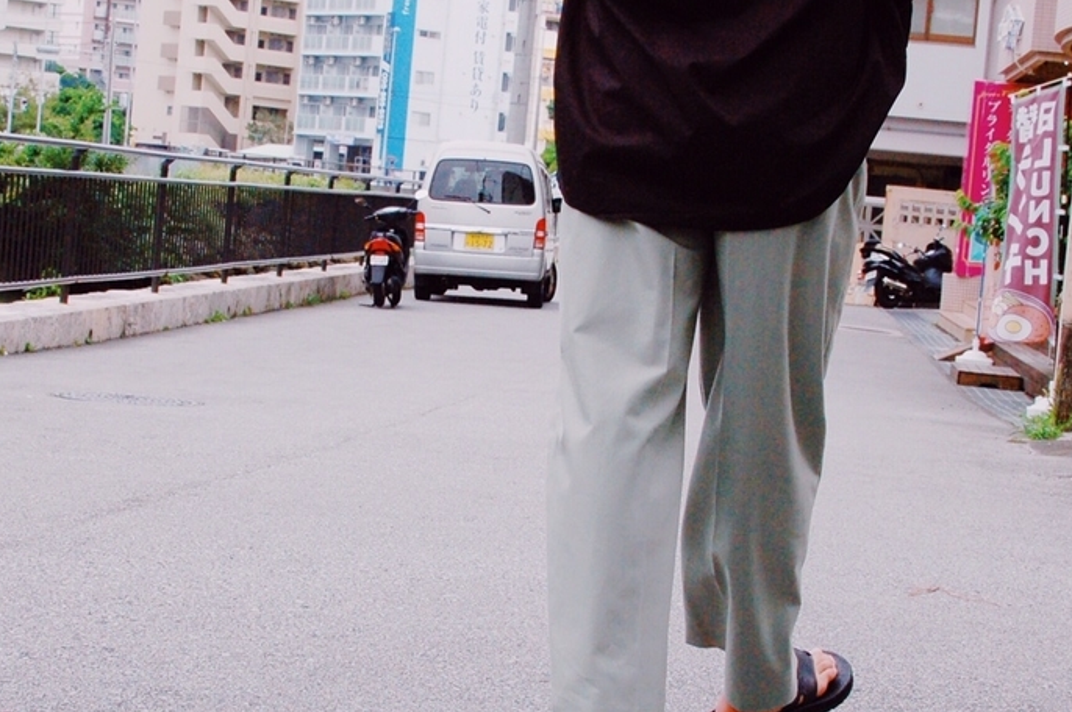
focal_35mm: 92
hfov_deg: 22.2
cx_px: 438
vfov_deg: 14.8
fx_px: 2733
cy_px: 464
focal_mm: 35
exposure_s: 1/500
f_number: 11
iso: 800
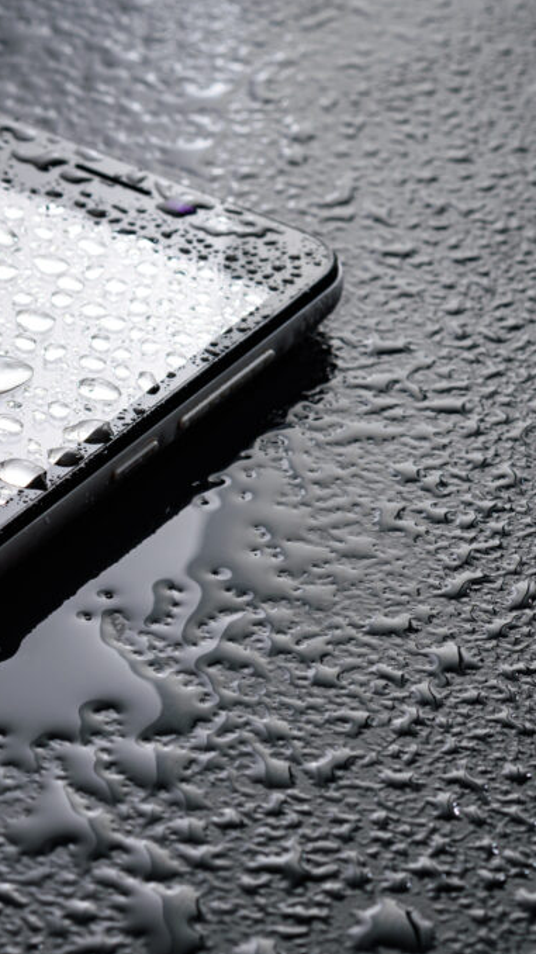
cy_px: 476
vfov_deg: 10.7
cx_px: -151
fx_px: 5102
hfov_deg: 6.0
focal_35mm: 202
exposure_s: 1/80
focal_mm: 85
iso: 100
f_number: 10
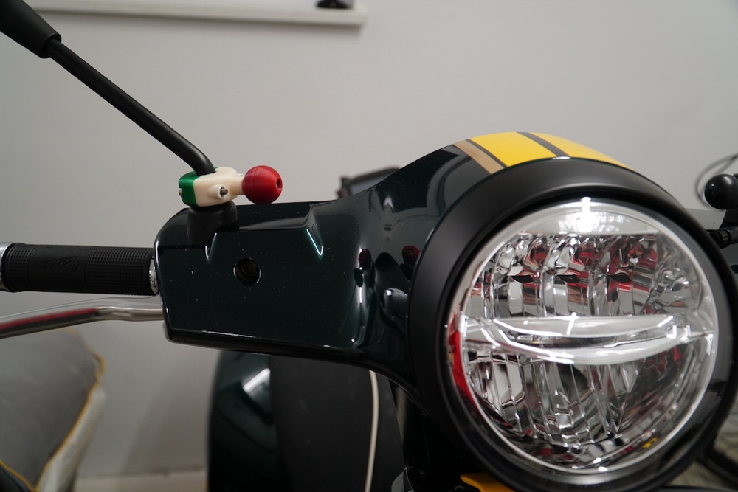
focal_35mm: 34
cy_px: 246
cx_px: 369
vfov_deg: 38.4
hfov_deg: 55.1
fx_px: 707
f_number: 4
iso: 320
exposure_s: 1/60
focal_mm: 23
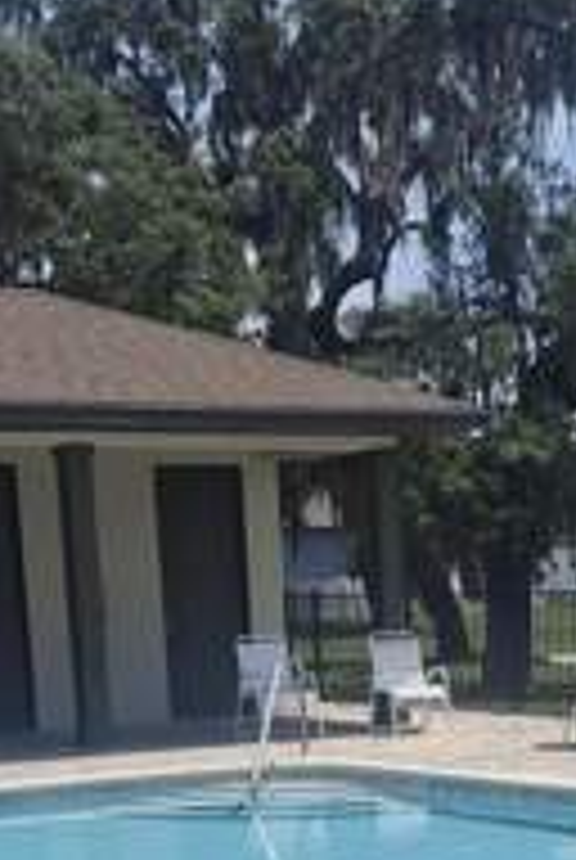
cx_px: 490
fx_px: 2080
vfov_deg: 22.0
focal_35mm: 87
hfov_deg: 15.6
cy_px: 959
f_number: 1.8
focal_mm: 4.69
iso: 25
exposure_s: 1/1653
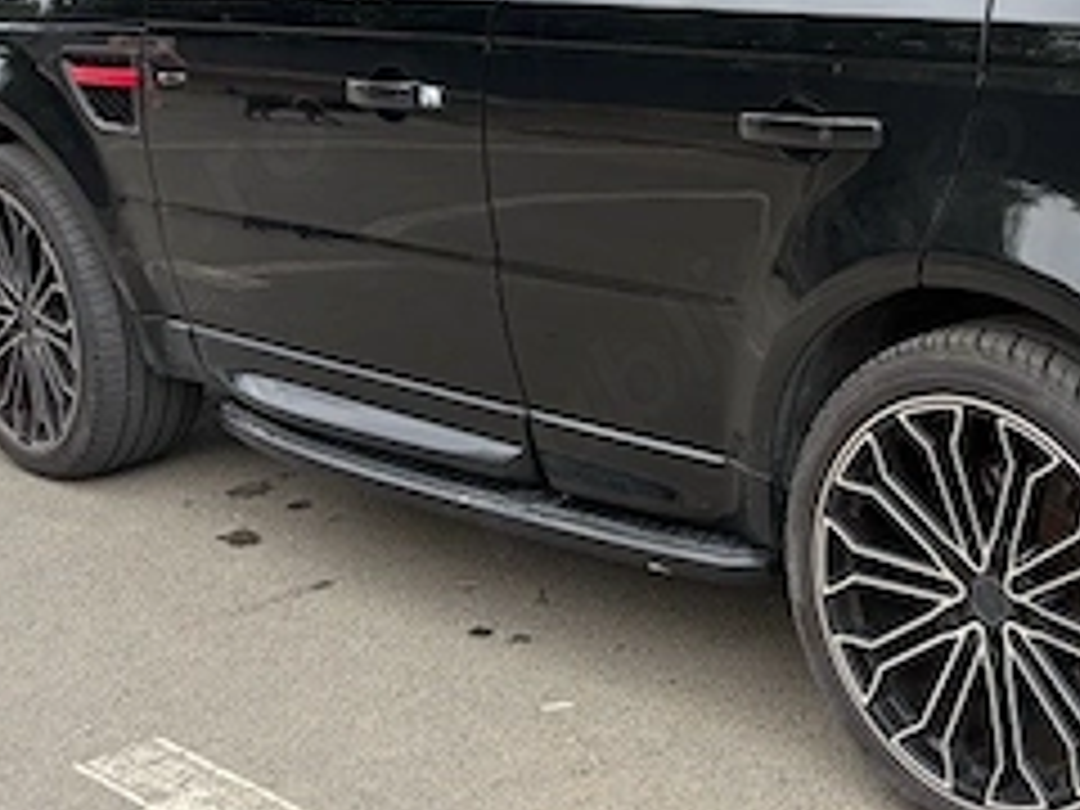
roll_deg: +2.2
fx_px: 2028
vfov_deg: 22.6
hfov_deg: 28.9
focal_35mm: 65
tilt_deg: -12.7
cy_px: 333
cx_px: 918
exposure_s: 1/1032
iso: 64
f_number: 1.6
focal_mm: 5.96
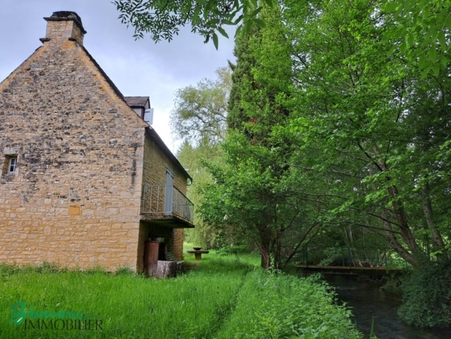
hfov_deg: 71.6
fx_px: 313
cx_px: 226
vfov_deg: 56.8
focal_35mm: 24
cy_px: 170
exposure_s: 1/119
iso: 50
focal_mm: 5.23
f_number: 1.8
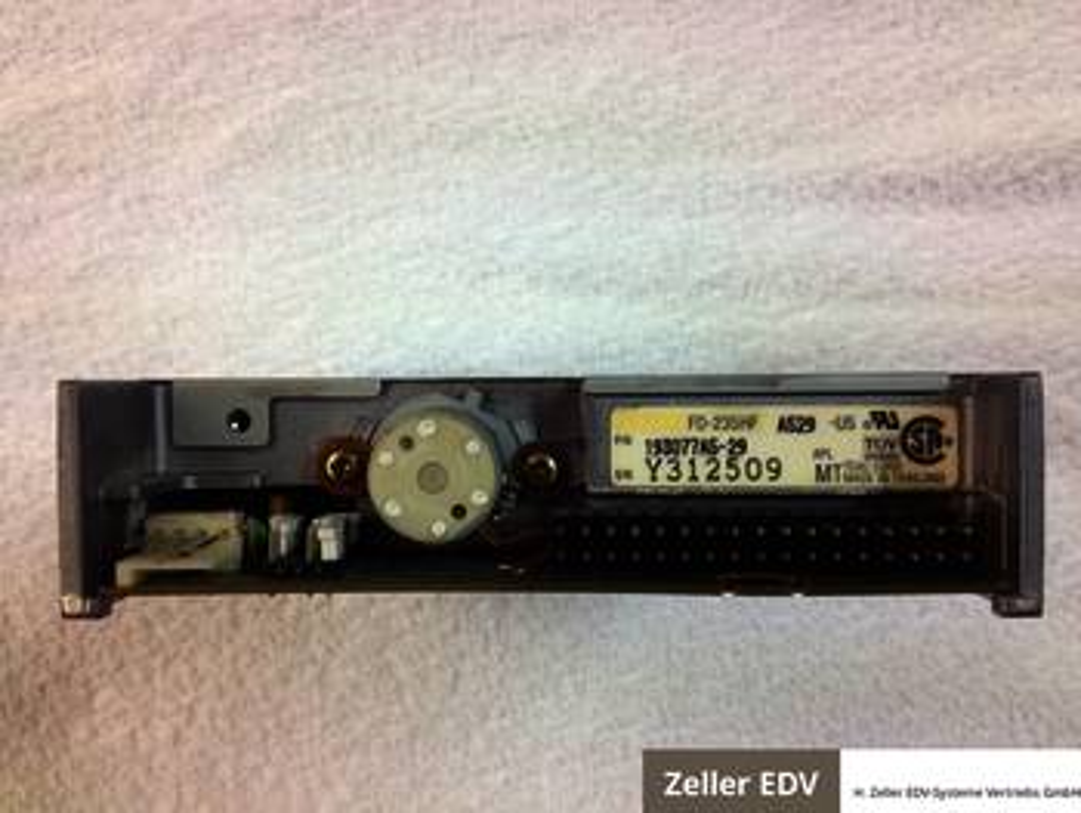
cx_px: 540
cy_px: 406
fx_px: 1094
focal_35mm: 35
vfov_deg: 40.7
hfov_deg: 52.6
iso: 50
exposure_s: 1/30
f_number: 2.4
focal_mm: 4.28
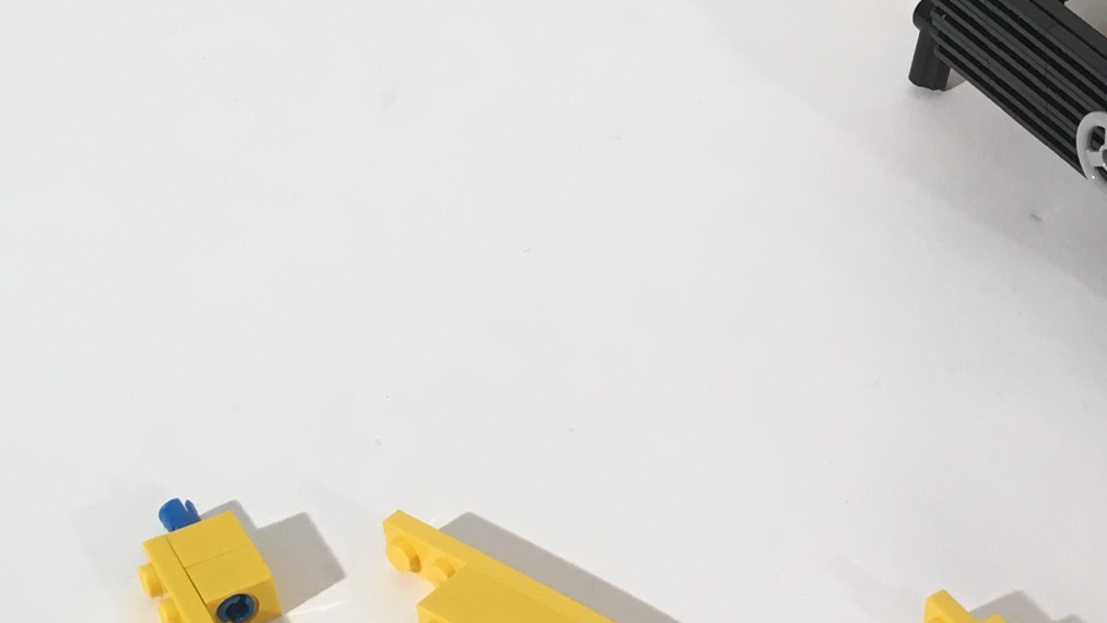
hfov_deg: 23.1
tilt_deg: -41.8
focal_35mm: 88
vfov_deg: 13.7
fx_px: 2583
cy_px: 379
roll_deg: -3.8
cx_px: 1141
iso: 25
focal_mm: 4.15
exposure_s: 1/40
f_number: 2.2
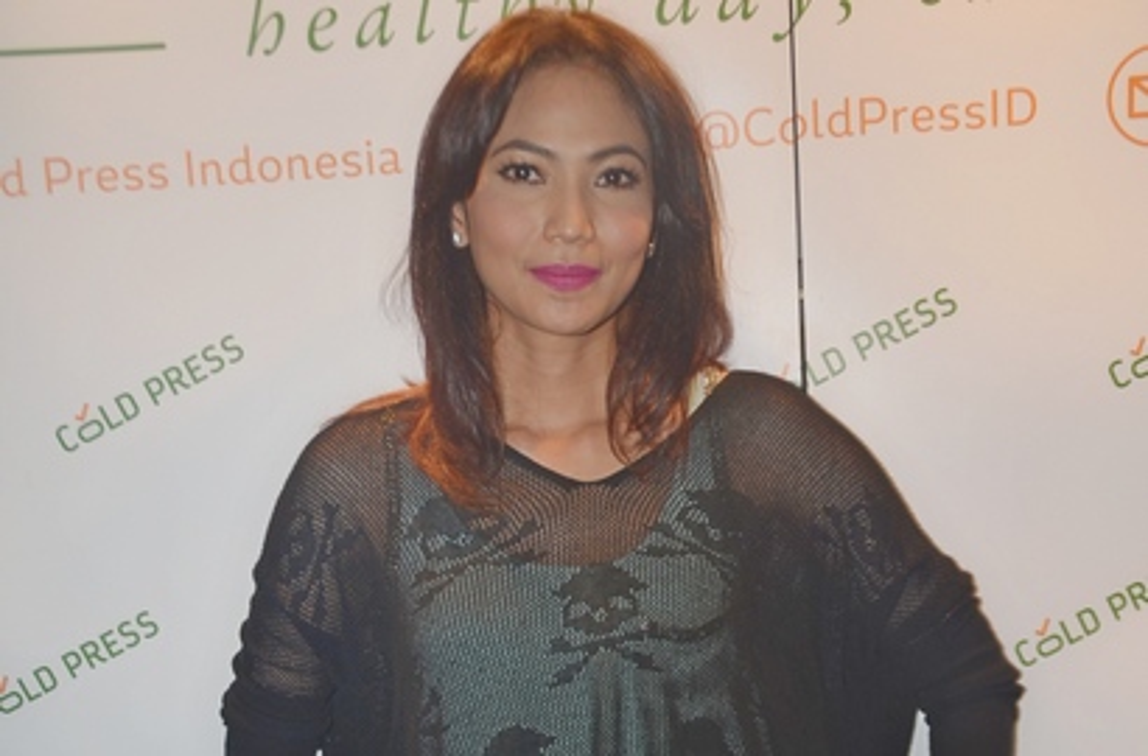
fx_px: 1191
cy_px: 378
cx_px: 574
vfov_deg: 35.2
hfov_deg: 51.5
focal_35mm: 38
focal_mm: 25
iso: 200
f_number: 4
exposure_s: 1/125
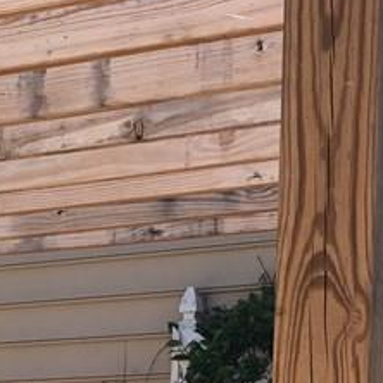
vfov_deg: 13.8
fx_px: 1477
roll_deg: -0.2
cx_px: -202
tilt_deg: -2.0
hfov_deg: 13.8
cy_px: 588
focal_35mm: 118
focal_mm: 4.15
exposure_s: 1/874
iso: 25
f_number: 2.2
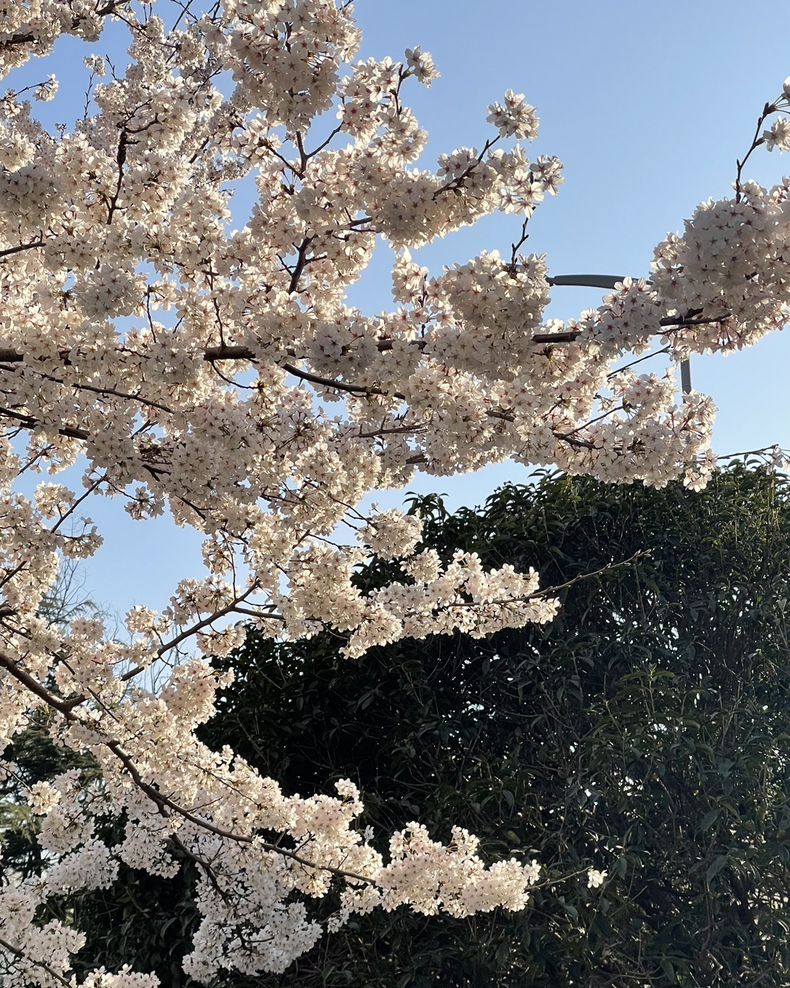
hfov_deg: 20.2
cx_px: 377
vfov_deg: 25.0
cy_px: 589
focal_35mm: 76
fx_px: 2221
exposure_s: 1/1085
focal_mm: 7.5
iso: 20
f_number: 2.2
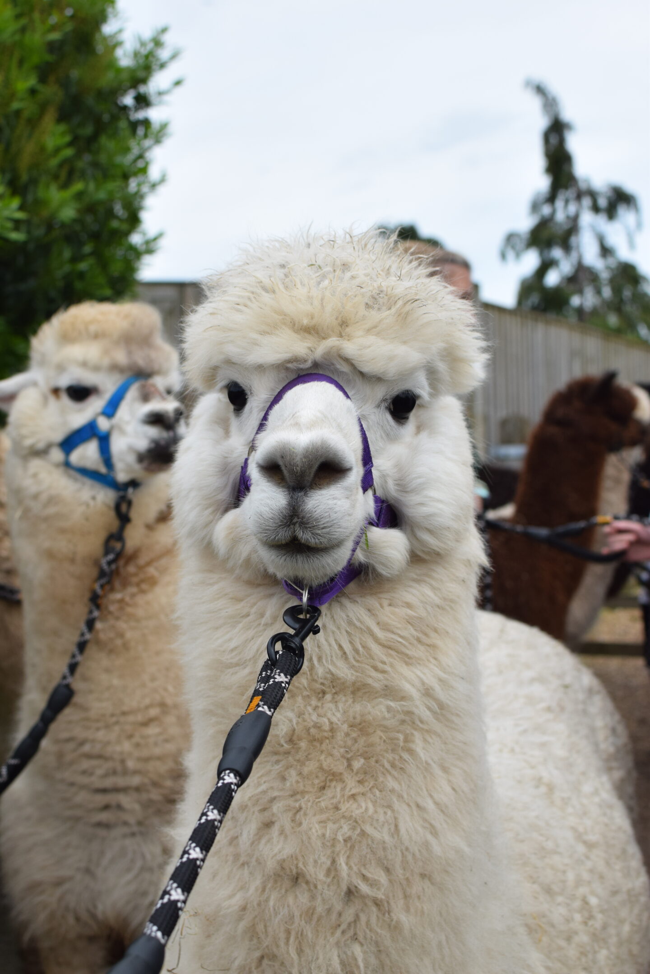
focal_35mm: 52
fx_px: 1422
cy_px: 487
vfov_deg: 37.9
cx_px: 325
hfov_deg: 25.8
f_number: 6.3
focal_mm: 35
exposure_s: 1/1600
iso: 400
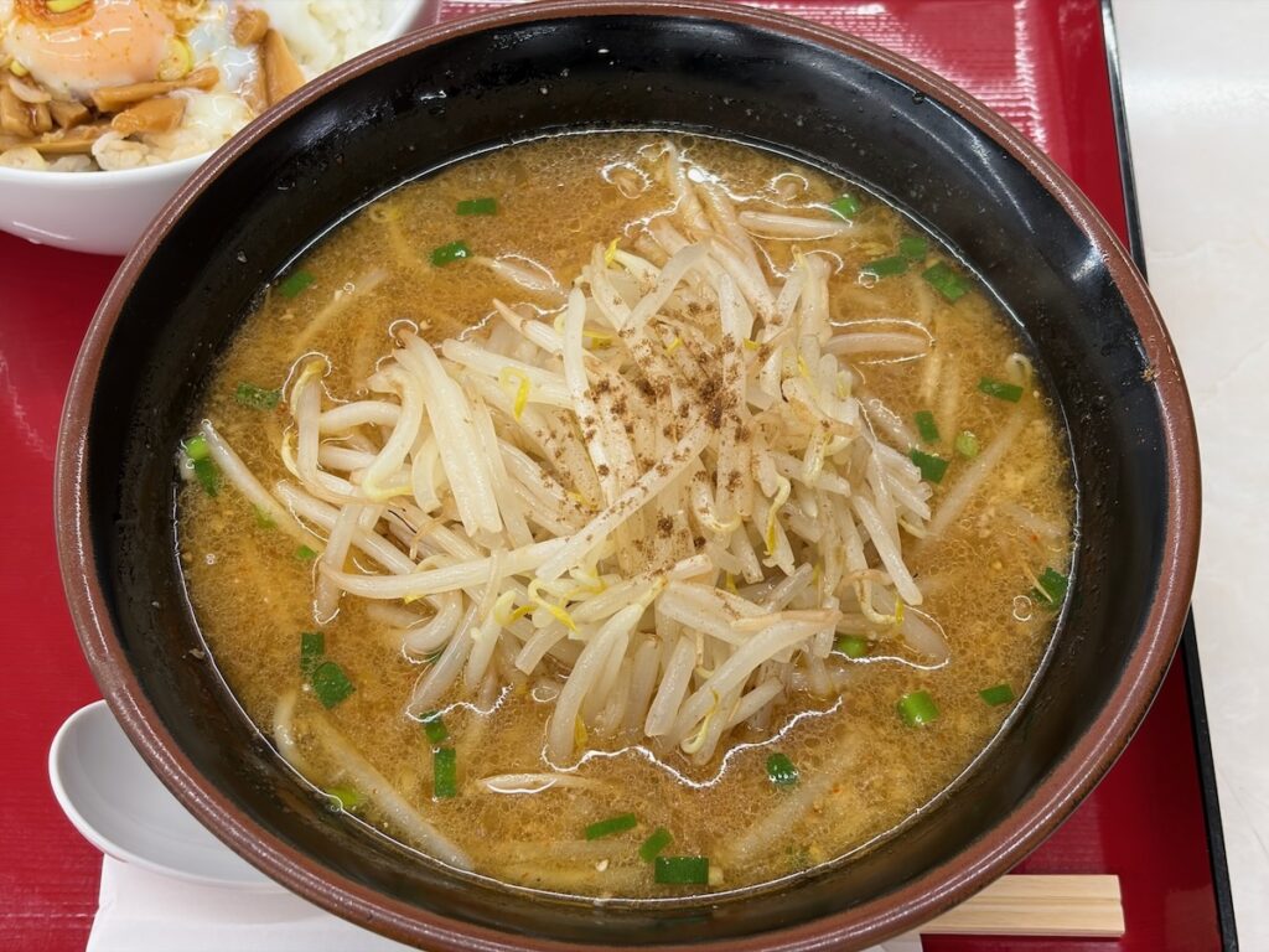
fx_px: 1906
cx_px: 634
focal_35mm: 52
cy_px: 476
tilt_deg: -62.0
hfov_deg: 36.8
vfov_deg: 28.0
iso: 40
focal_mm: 5.96
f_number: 1.6
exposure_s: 1/50
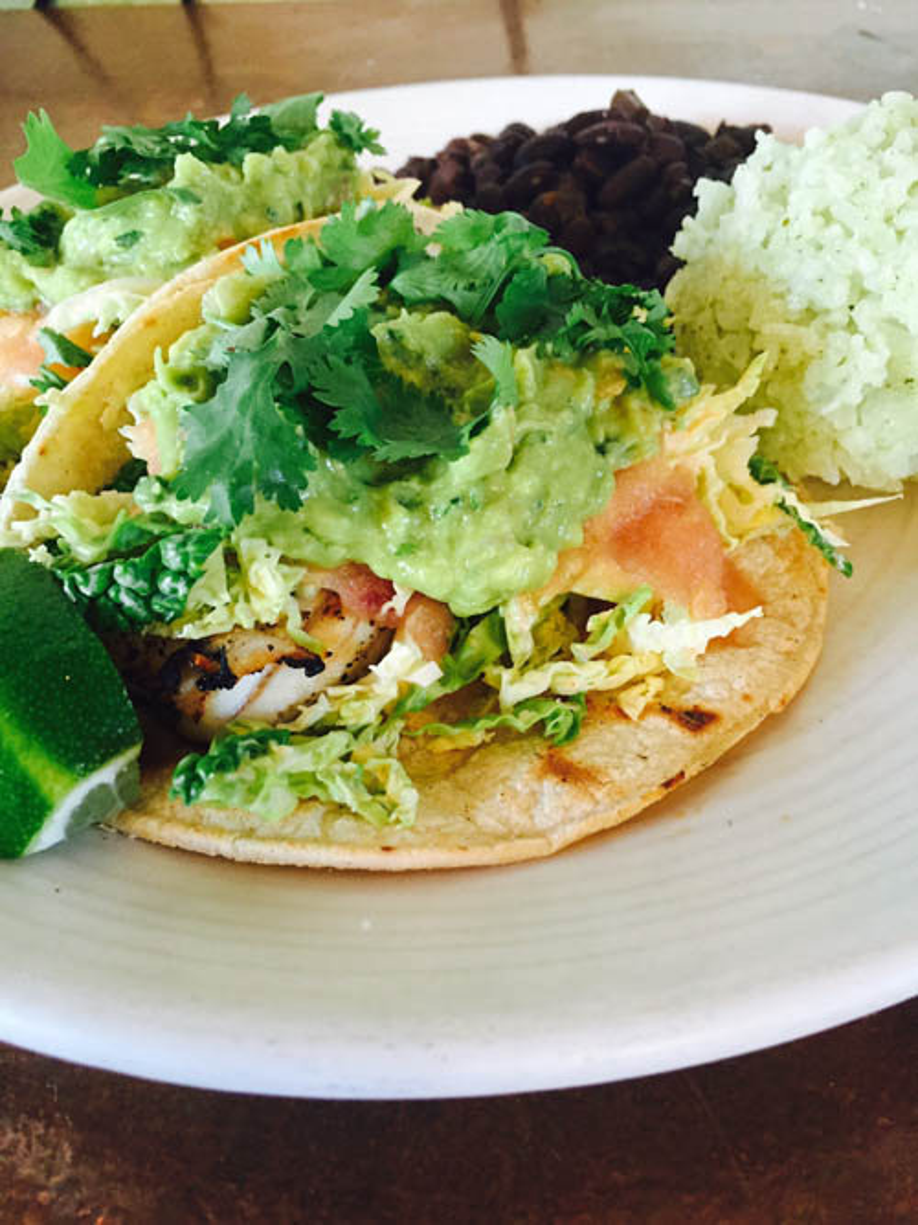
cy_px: 612
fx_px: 1026
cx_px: 459
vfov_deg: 61.7
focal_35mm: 29
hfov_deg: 48.2
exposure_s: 1/30
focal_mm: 4.15
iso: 160
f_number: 2.2
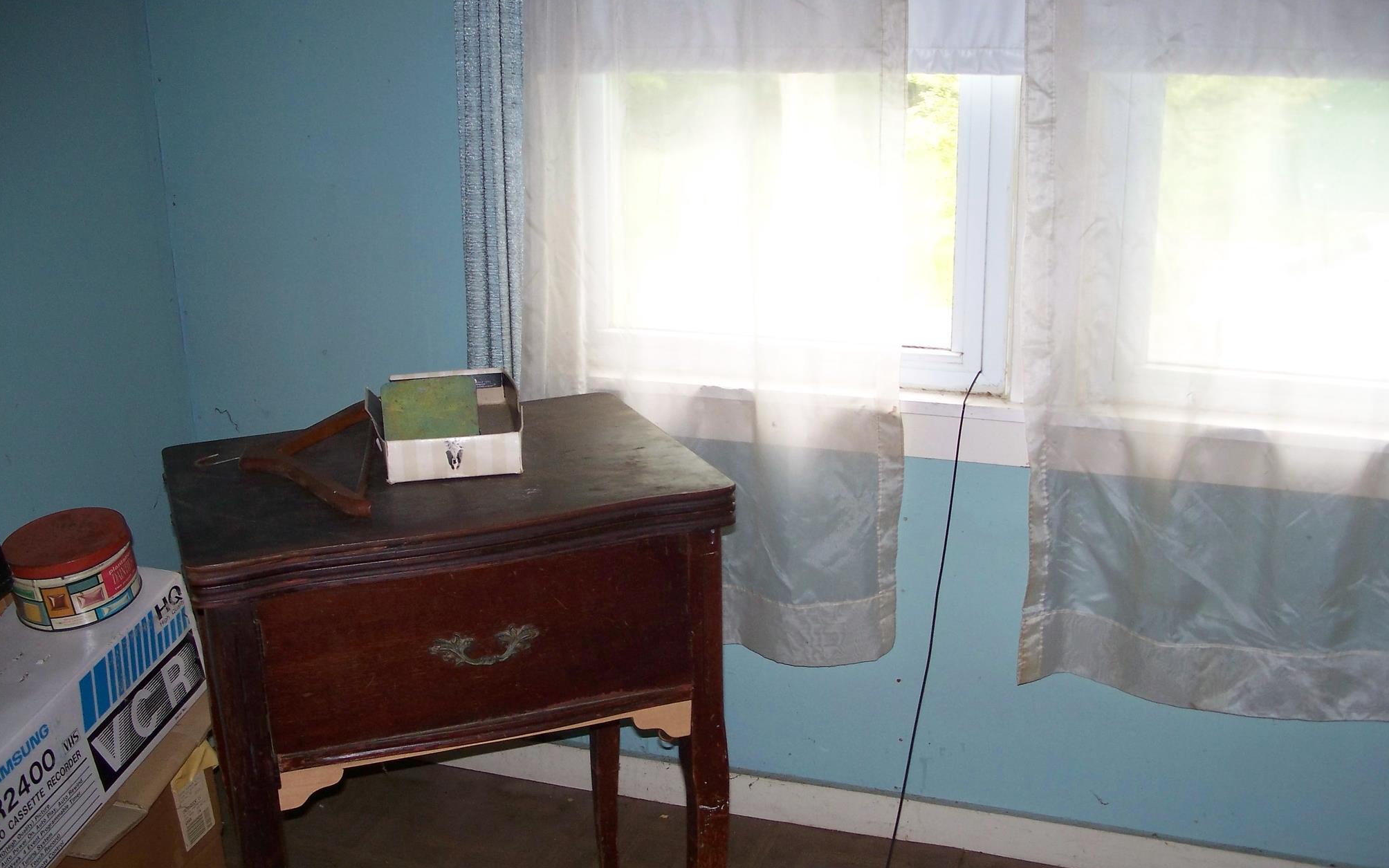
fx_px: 1514
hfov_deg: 49.3
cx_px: 703
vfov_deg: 32.0
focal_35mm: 40
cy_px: 481
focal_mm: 7.8
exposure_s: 1/60
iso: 200
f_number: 2.8
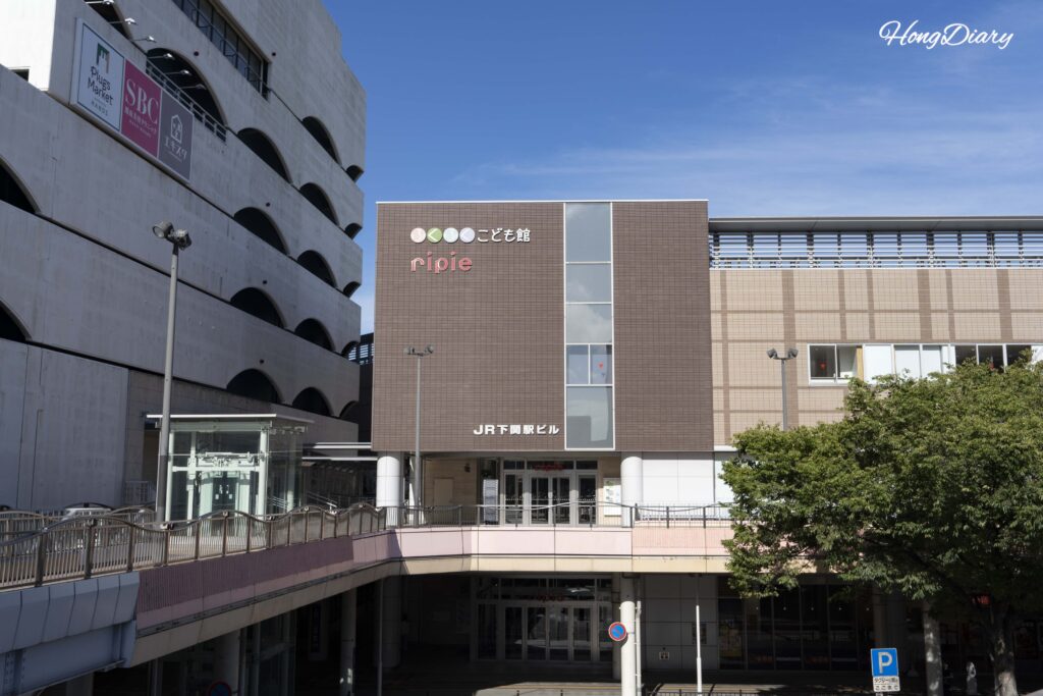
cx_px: 522
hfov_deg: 55.8
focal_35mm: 34
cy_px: 348
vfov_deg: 38.9
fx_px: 985
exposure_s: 1/200
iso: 100
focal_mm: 34
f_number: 11
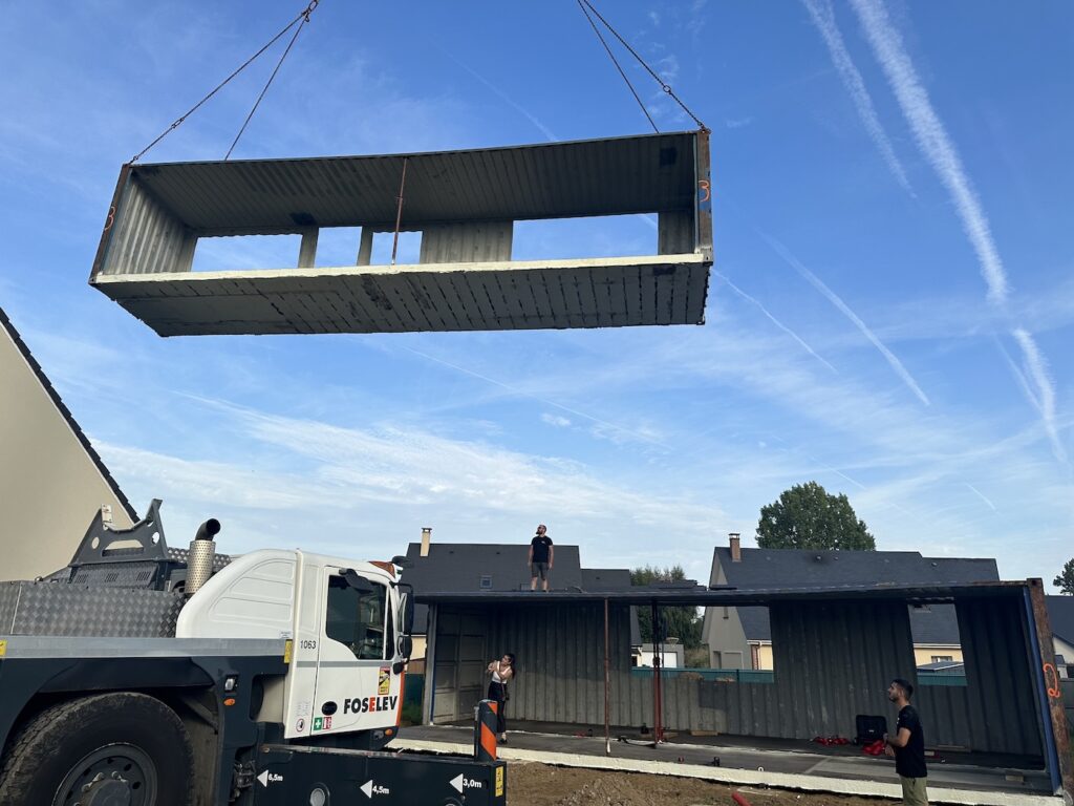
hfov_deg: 71.6
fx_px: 745
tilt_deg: +16.9
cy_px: 403
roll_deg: -2.6
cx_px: 537
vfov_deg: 56.8
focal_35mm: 24
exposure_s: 1/4184
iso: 80
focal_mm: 6.86
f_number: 1.78
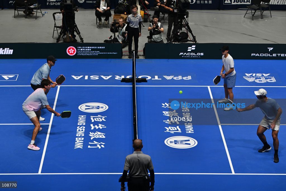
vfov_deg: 13.0
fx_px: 834
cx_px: 143
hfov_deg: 19.5
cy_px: 96
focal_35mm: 105
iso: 800
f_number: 5
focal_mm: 105
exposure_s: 1/400
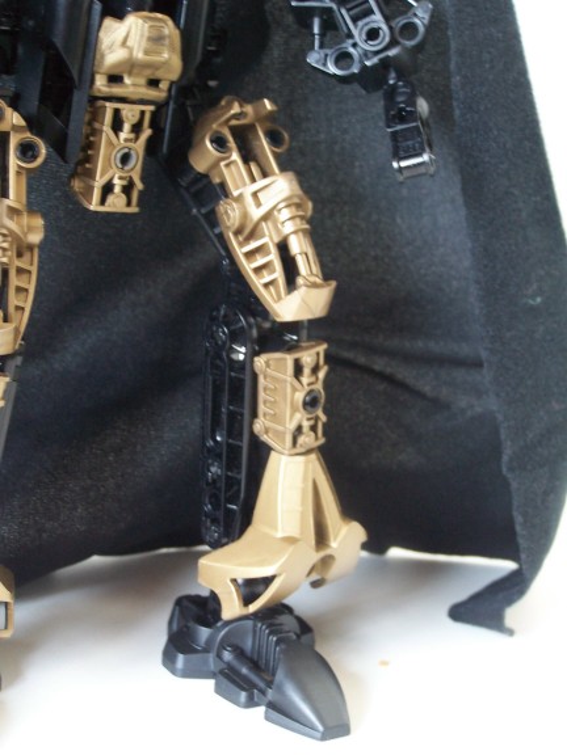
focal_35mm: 82
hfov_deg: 18.0
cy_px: 378
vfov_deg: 23.8
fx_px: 1791
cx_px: 284
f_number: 3.2
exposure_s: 1/8
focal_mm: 13.7
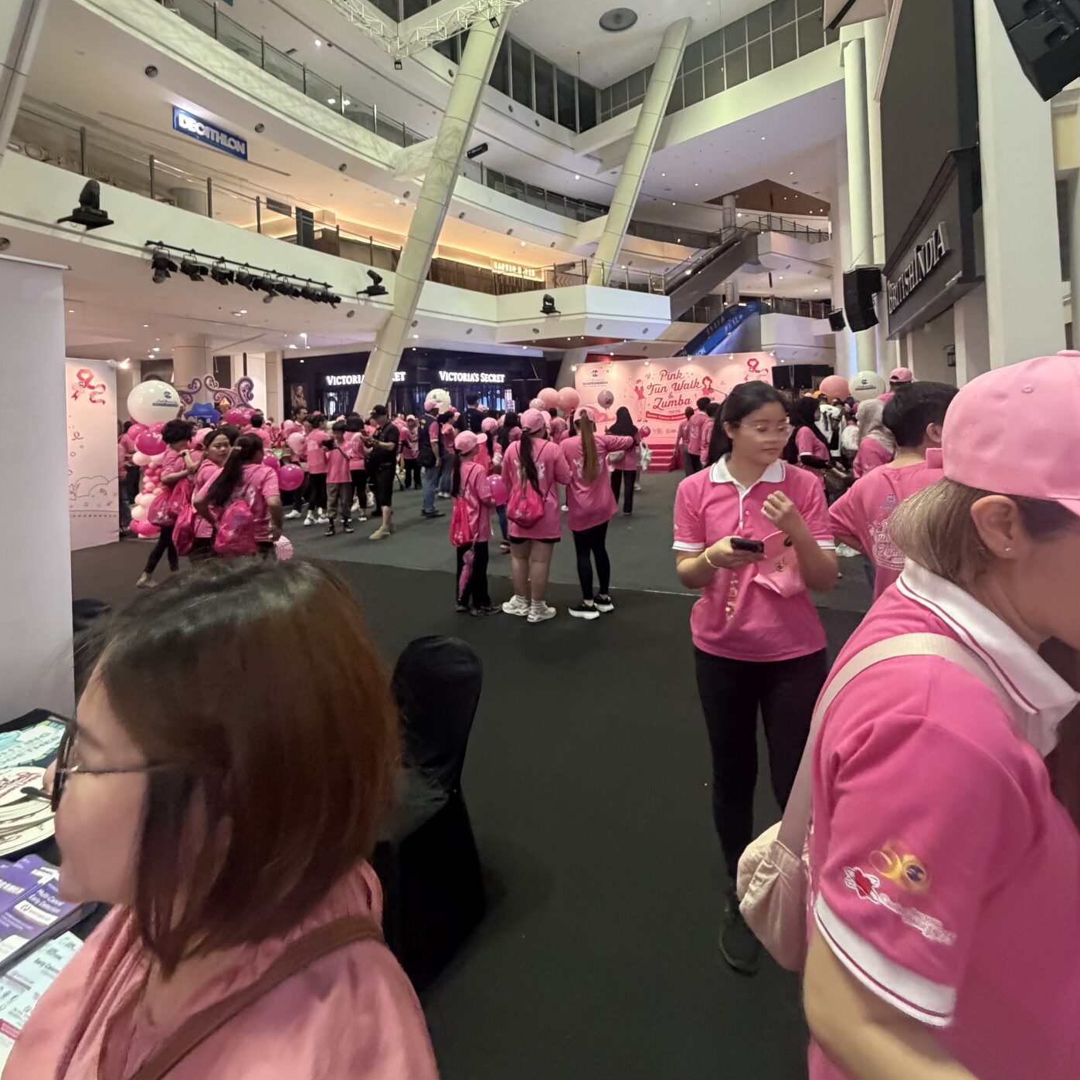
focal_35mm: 17
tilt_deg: +0.9
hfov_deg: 84.0
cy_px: 406
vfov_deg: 82.4
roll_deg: +2.3
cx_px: 532
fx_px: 600
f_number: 2.2
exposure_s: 1/50
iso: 640
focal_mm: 2.22
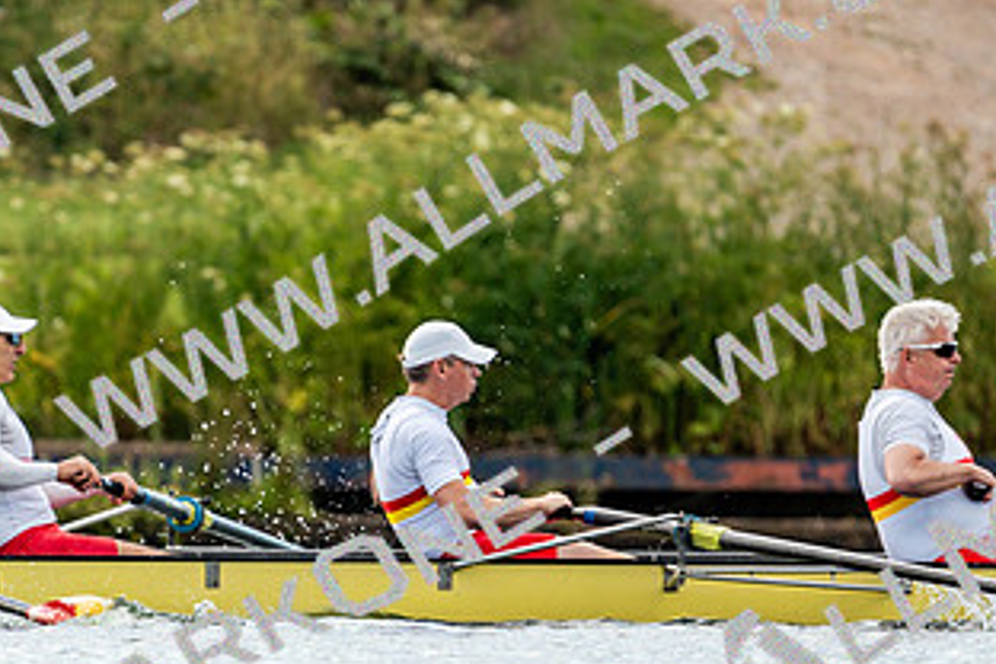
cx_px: 450
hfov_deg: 1.9
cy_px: 458
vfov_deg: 1.2
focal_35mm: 1114
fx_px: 30818
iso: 640
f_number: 6.3
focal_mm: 600
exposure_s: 1/2000
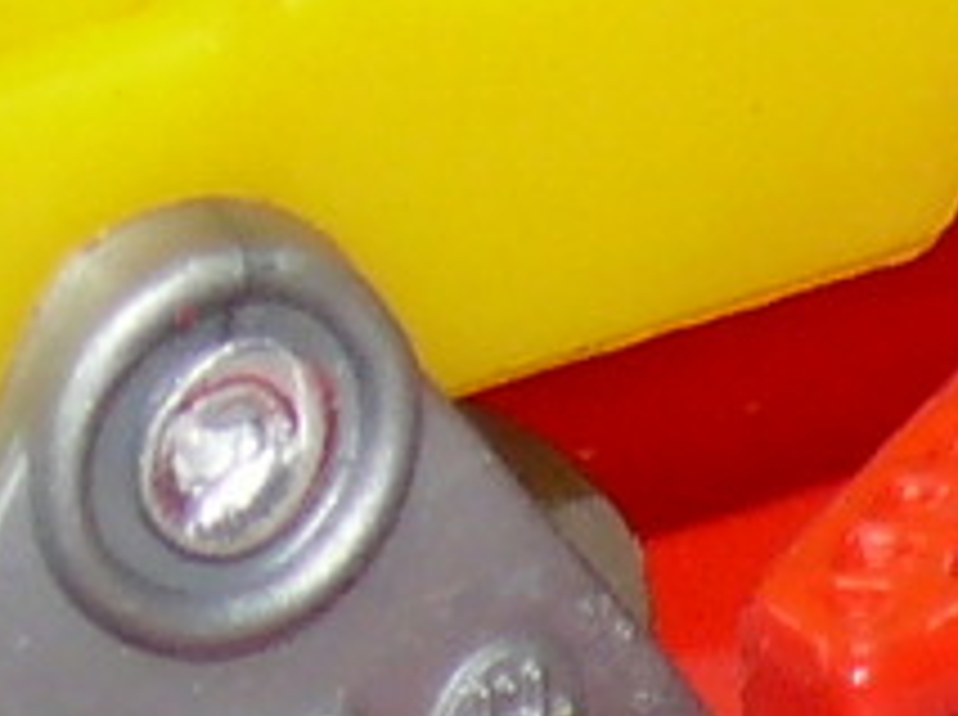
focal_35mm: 768
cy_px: 270
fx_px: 21219
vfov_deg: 1.9
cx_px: 1597
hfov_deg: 2.6
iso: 100
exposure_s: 1/30
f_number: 4
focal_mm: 13.4
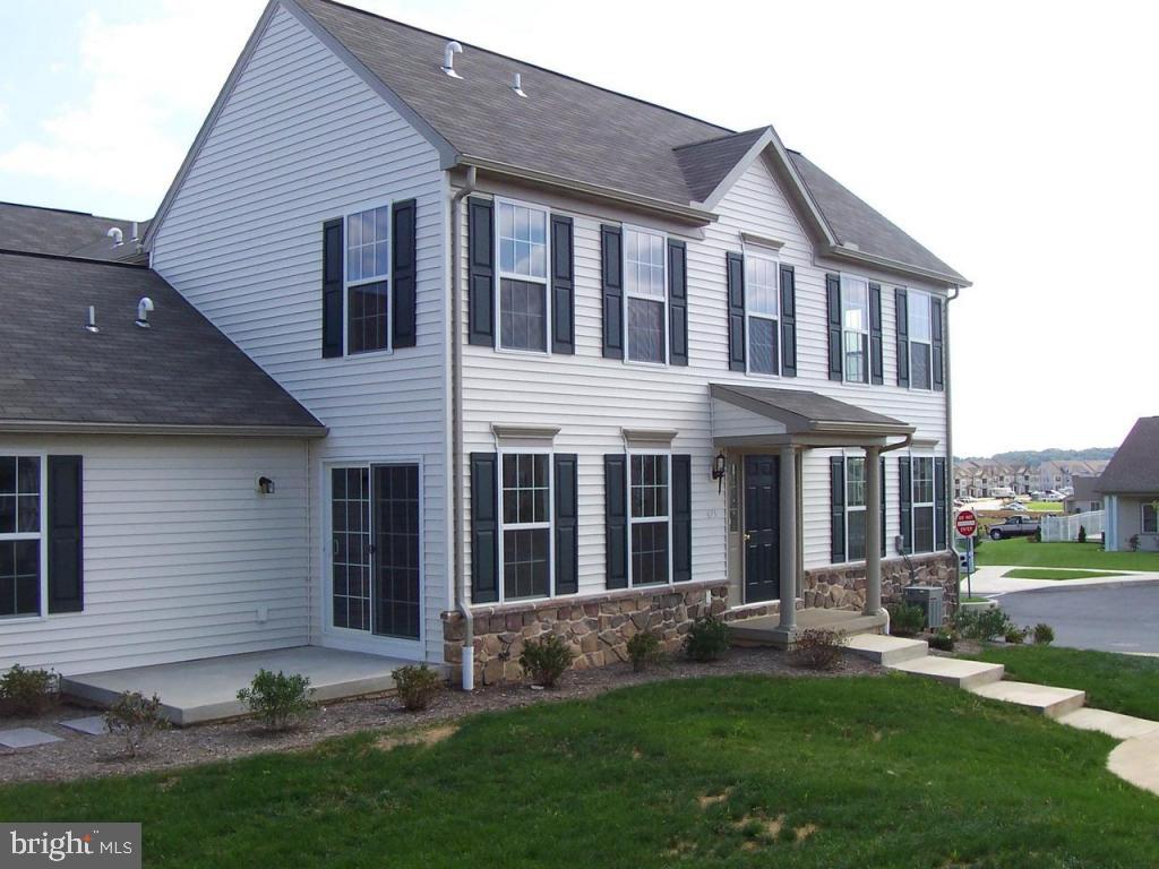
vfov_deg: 38.7
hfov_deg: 50.1
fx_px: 1239
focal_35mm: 37
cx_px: 580
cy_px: 434
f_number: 5.6
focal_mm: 5.6
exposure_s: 1/250
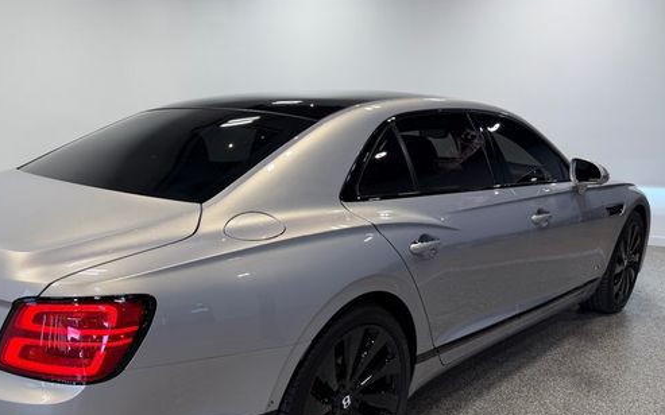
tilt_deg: -11.9
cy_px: 249
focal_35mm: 33
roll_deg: -1.5
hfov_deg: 57.4
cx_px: 245
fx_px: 598
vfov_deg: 38.2
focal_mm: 6.76
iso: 64
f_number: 1.78
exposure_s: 1/293
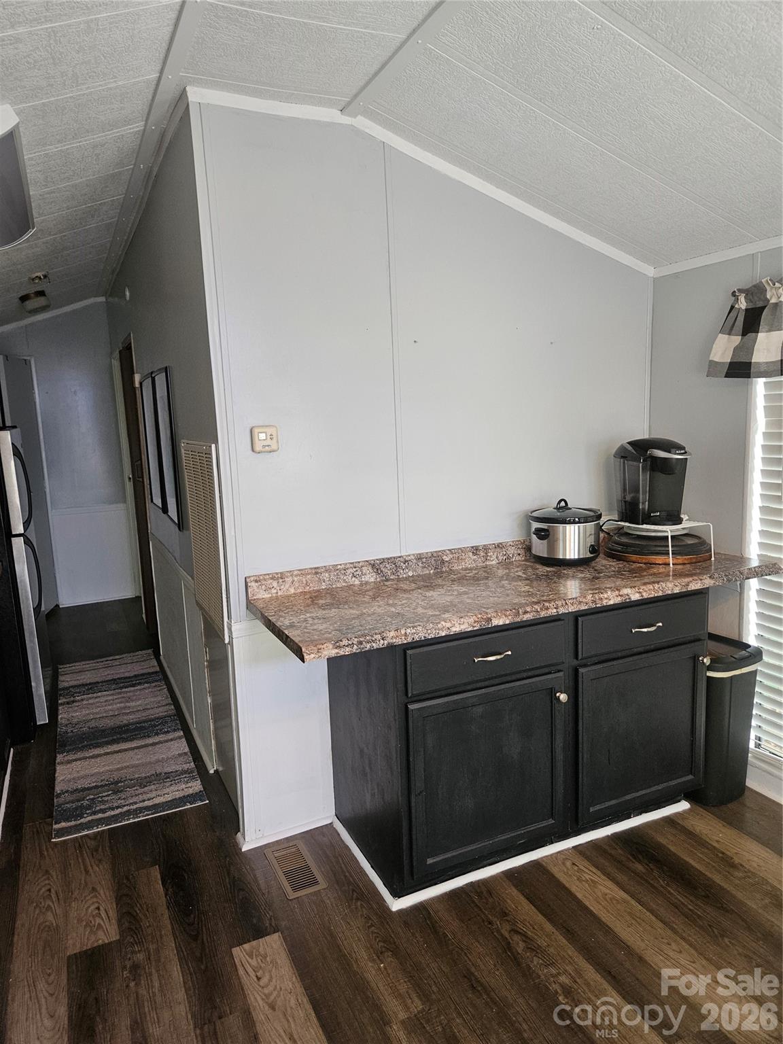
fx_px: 694
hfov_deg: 58.9
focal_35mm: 23
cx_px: 392
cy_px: 522
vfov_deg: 73.9
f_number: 1.8
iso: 400
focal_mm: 5.4
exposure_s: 1/120
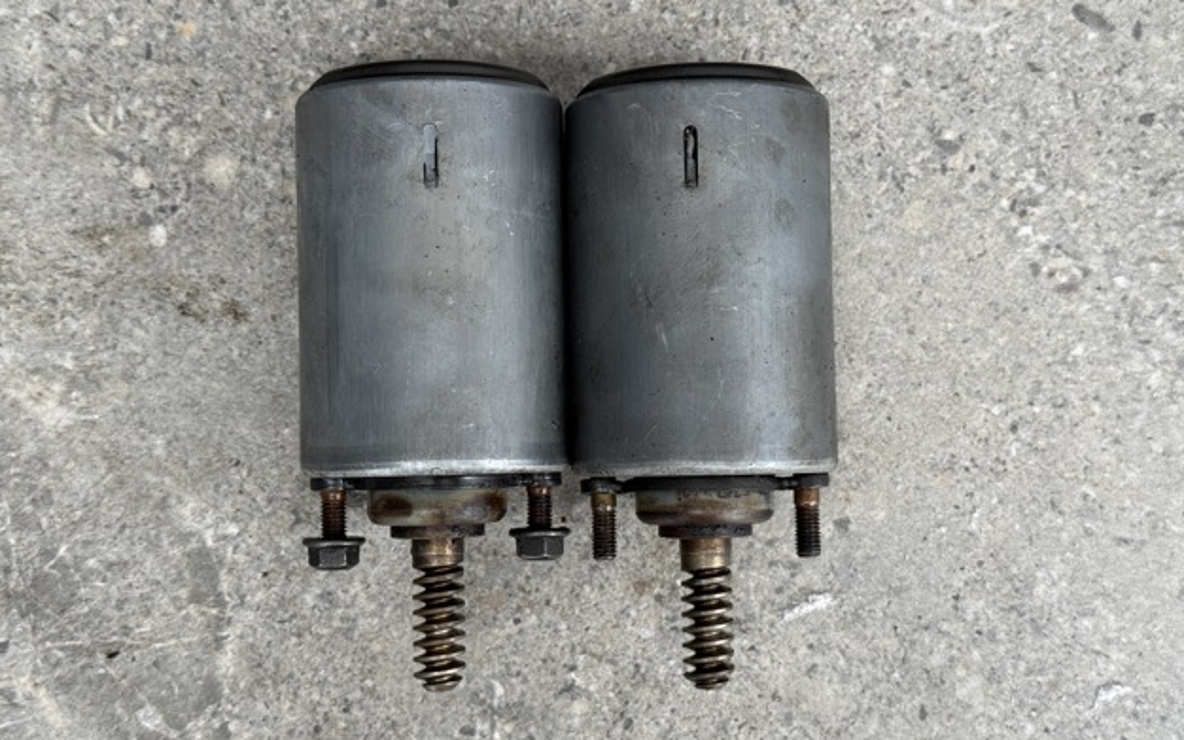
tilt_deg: -85.1
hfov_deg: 38.9
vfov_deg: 24.9
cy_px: 359
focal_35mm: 52
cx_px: 600
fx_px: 1678
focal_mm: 6.76
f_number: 1.78
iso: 64
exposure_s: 1/133
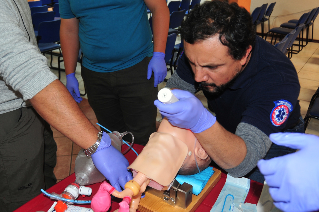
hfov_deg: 55.2
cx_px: 160
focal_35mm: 34
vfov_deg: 38.3
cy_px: 106
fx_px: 305
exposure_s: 1/10
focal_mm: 23
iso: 320
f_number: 5.6
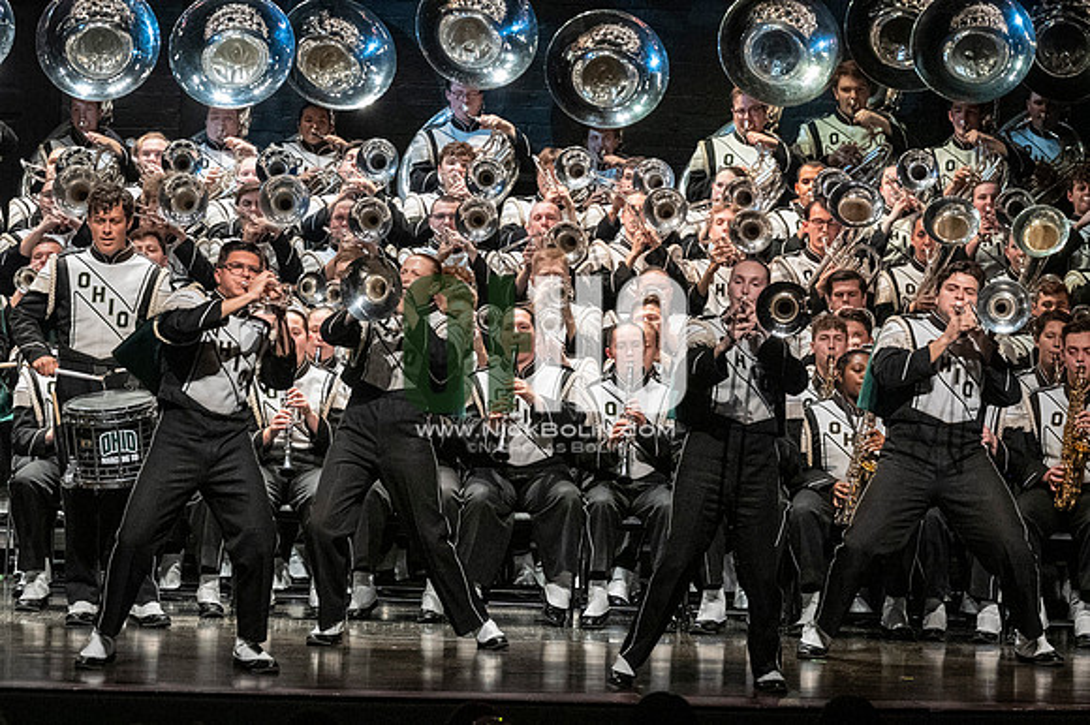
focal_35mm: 217
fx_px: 6566
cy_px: 362
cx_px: 545
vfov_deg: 6.3
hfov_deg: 9.5
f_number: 4
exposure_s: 1/500
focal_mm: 145
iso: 4000
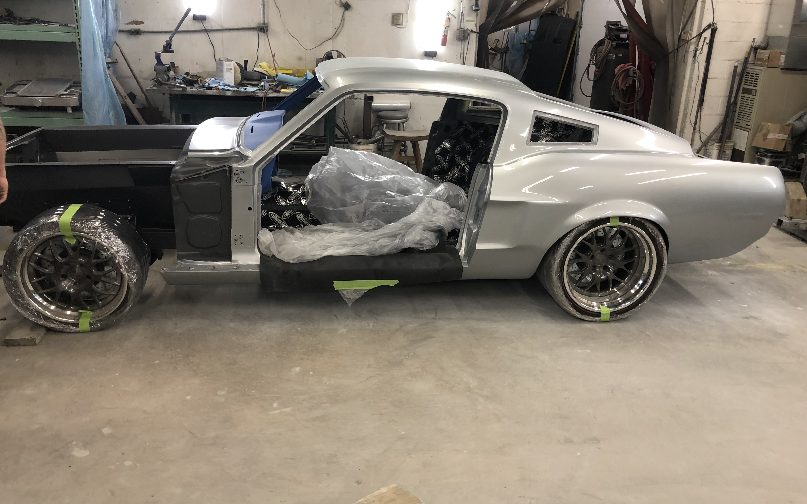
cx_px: 405
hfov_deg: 62.9
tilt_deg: -20.3
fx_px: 660
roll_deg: -3.4
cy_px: 233
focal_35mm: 30
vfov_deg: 41.8
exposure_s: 1/20
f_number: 1.8
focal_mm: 3.99
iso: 40
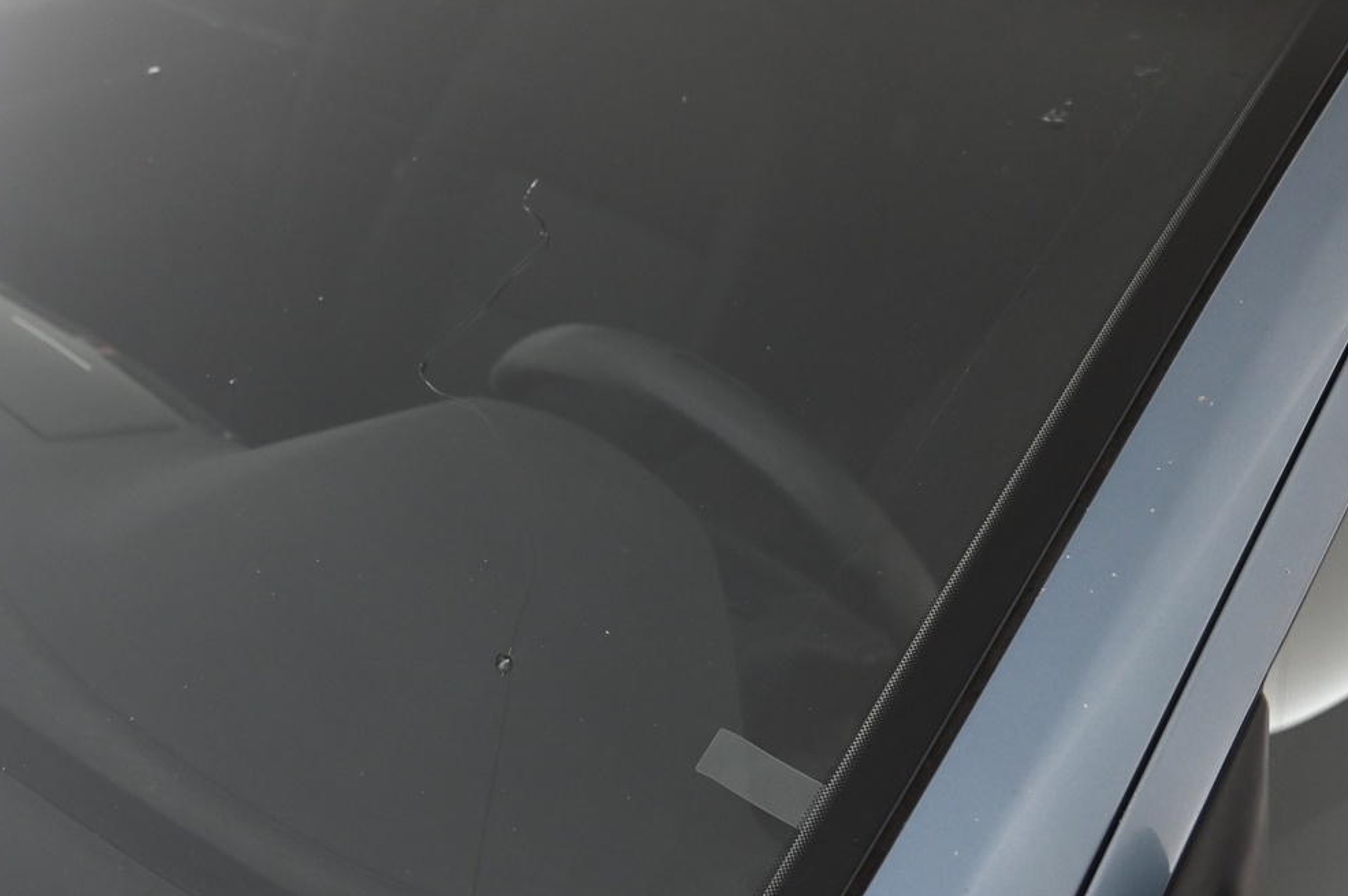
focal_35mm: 56
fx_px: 2095
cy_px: 522
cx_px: 287
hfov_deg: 34.7
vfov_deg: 24.1
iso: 2000
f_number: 4
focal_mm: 34
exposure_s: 1/50
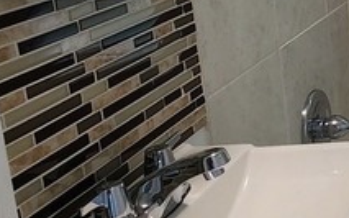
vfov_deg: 17.9
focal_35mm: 70
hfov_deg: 20.6
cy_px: -25
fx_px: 666
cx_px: 629
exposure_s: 1/60
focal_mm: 2.2
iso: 64
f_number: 2.2
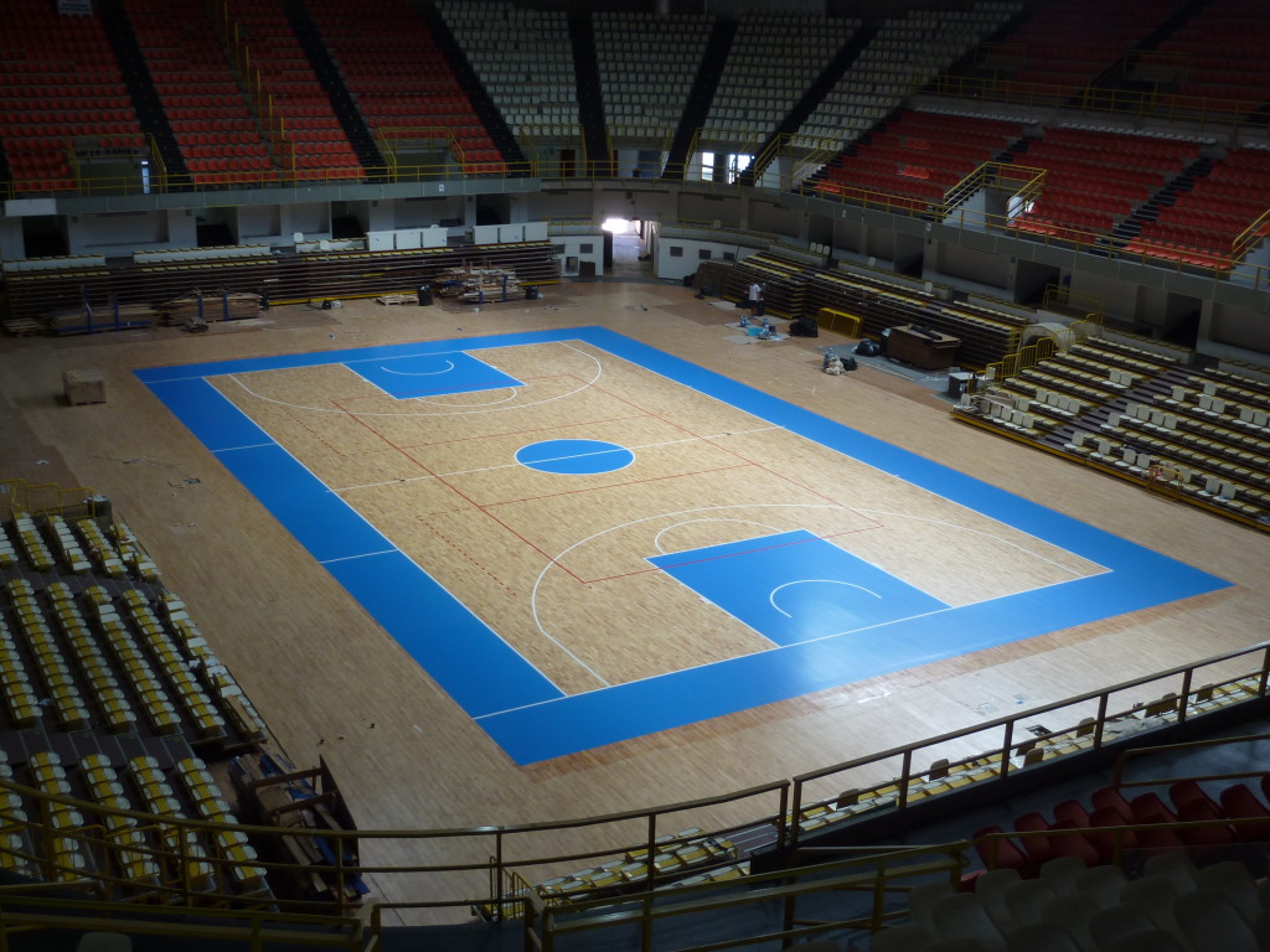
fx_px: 1468
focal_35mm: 40
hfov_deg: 46.8
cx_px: 635
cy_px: 476
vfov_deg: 36.0
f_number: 3.6
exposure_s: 1/30
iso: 80
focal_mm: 6.5
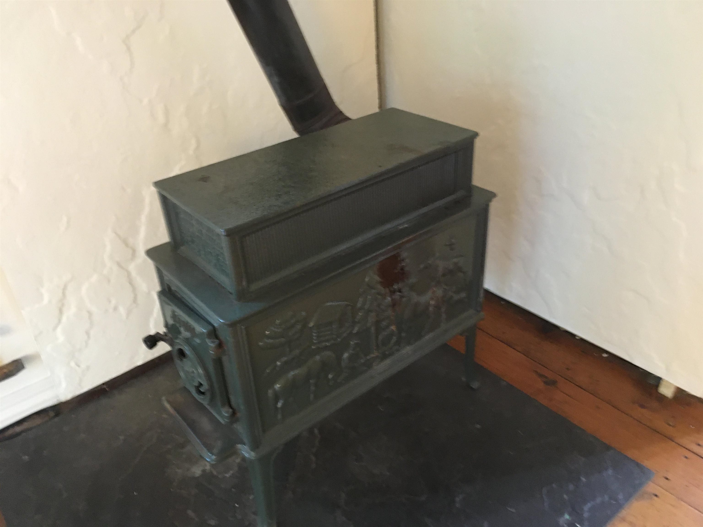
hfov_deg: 61.7
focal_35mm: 29
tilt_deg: -29.9
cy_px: 264
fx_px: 589
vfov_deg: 48.2
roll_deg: +4.1
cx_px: 352
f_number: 2.2
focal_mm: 4.15
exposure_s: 1/15
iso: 400
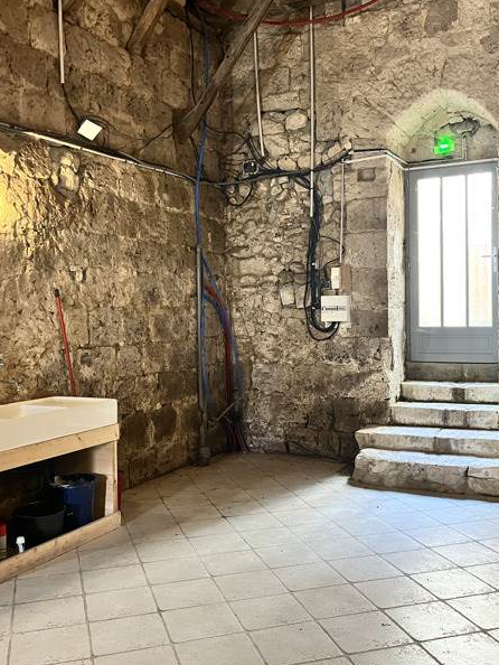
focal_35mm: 35
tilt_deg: -2.0
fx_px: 672
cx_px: 252
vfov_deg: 52.6
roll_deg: +1.1
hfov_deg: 40.7
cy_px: 332
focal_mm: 5.1
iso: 400
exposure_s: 1/33
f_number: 1.6
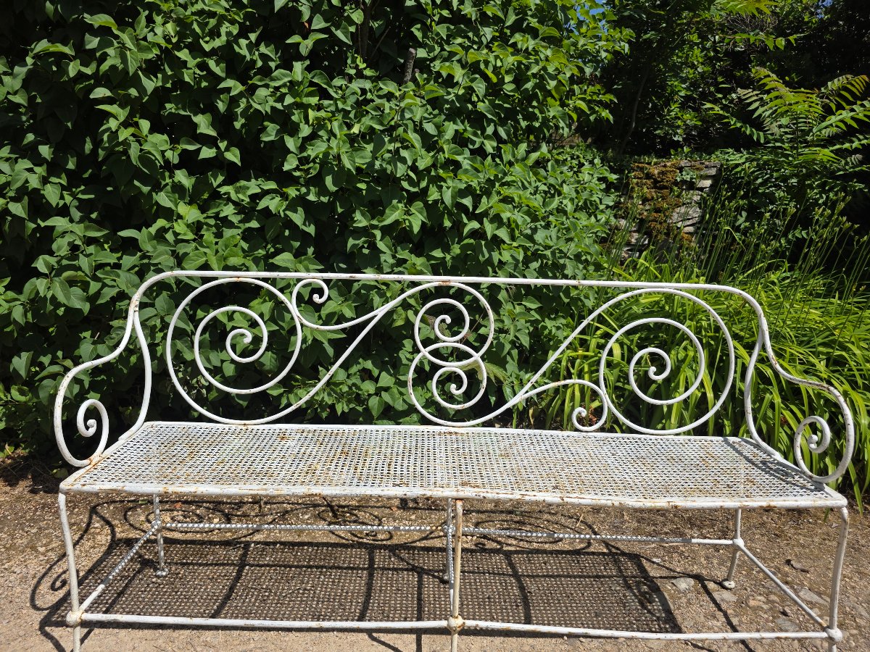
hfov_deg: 73.9
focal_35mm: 23
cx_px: 435
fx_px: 578
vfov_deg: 58.9
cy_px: 326
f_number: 1.7
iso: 80
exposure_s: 1/7626
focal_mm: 6.3
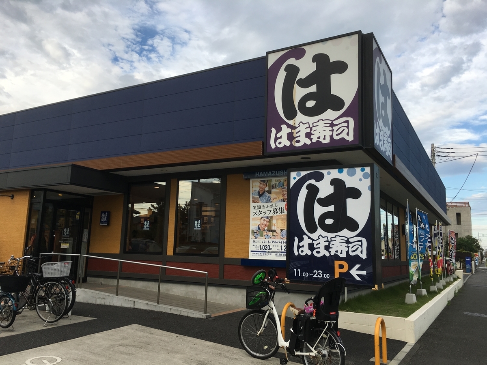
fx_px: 408
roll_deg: -4.0
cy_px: 182
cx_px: 244
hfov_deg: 61.7
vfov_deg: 48.2
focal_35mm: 29
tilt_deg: +9.9
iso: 25
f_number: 2.2
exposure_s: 1/444
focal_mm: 4.15
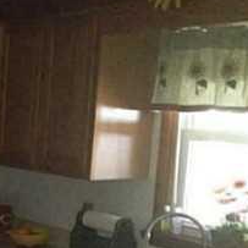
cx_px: -225
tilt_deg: -14.7
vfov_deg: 14.7
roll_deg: +0.7
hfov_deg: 13.3
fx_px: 932
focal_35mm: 115
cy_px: 296
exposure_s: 1/16
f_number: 2.4
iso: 800
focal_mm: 4.12
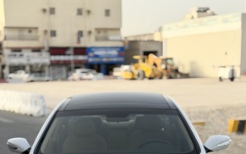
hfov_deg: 25.8
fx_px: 536
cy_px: 181
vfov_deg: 15.8
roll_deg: +1.1
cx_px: 121
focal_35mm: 80
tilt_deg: -11.6
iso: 64
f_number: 1.78
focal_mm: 6.76
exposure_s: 1/1403
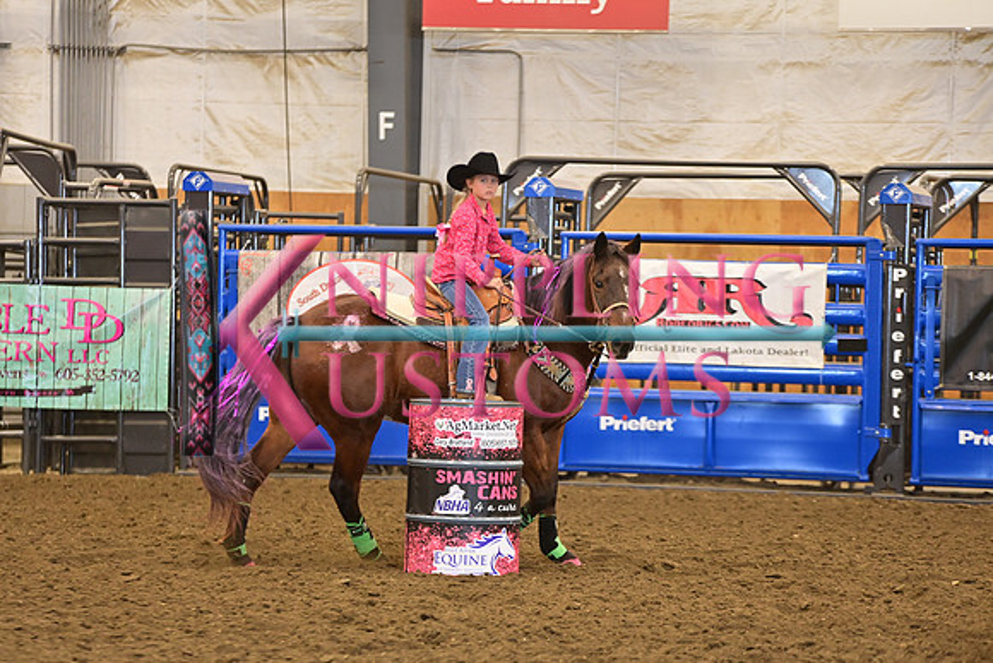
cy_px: 332
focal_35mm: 200
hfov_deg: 10.3
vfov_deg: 6.9
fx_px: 5518
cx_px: 496
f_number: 3.5
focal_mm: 200
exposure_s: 1/250
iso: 2500
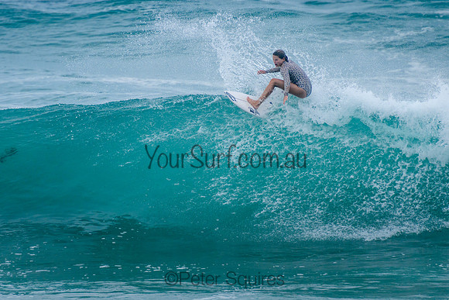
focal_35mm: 550
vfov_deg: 2.5
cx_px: 222
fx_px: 6865
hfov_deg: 3.7
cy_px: 137
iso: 500
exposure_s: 1/2000
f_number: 7.1
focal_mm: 400
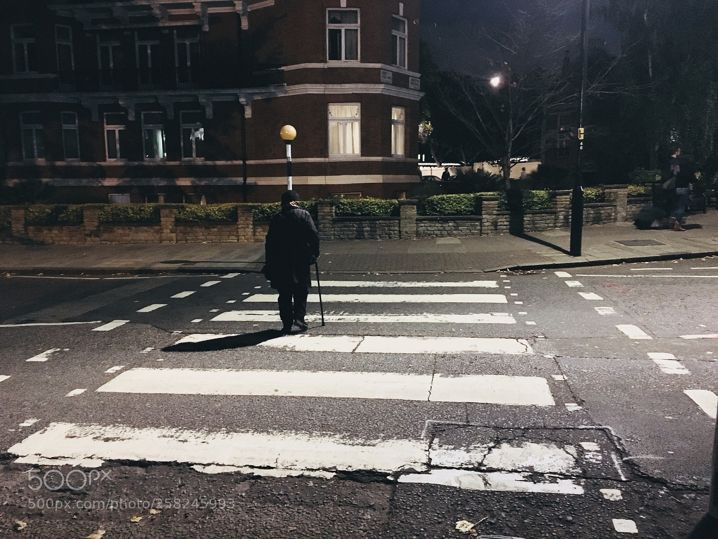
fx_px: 602
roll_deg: +0.7
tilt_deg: -7.1
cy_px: 270
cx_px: 359
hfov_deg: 61.7
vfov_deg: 48.2
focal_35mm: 29
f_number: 2.2
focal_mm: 4.15
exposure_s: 1/17
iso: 640
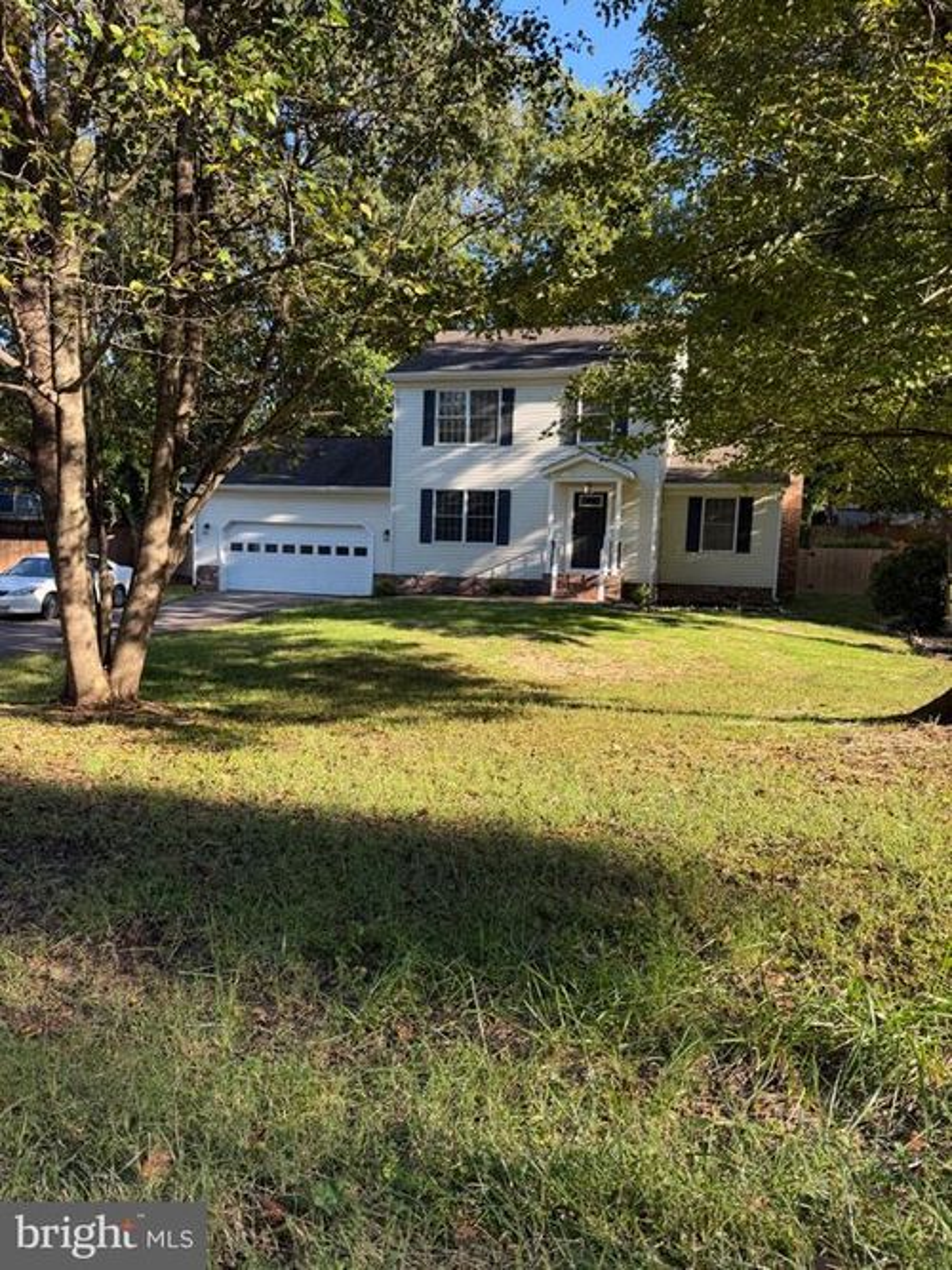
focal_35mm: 24
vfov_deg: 71.6
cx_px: 476
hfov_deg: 56.8
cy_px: 635
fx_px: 880
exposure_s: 1/849
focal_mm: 6.76
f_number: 1.78
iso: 80
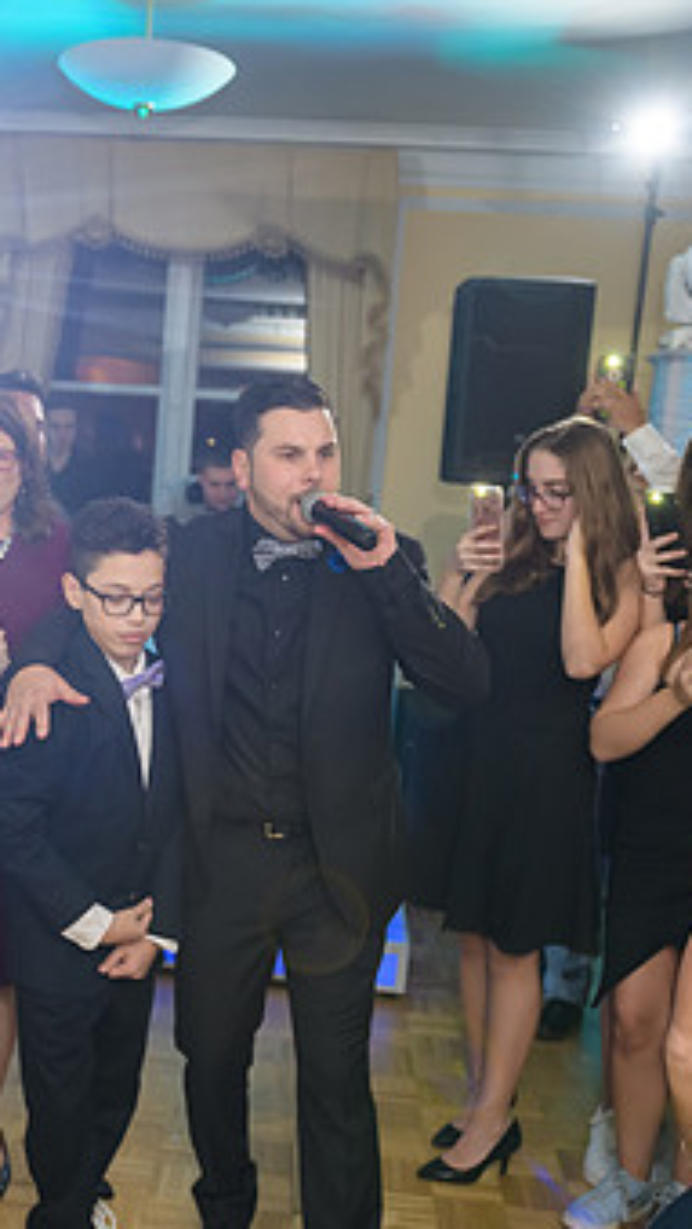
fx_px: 1401
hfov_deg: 27.1
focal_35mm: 43
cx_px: 116
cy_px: 694
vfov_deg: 47.2
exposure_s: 1/125
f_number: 3.2
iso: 800
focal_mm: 24
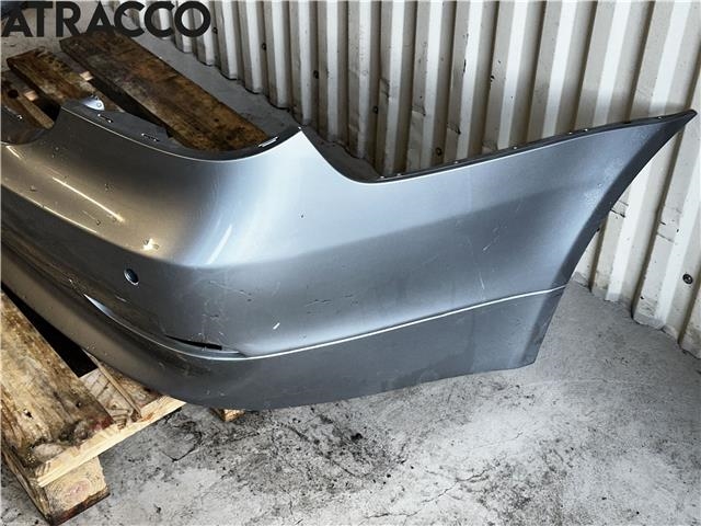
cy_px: 263
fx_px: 972
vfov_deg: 30.3
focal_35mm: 48
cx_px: 350
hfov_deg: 39.7
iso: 40
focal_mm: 6.86
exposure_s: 1/49
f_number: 1.78
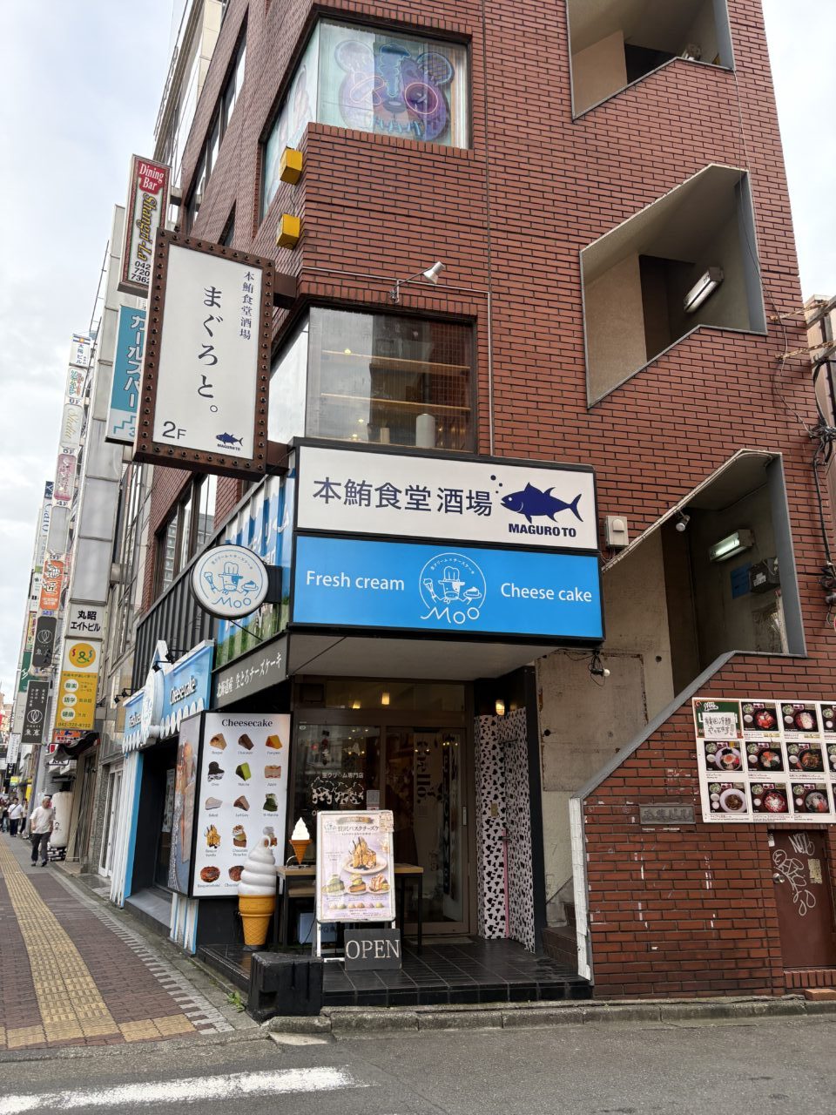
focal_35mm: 26
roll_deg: +1.6
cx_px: 418
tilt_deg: +15.4
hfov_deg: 53.1
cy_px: 558
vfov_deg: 67.3
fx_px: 837
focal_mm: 5.96
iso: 64
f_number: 1.6
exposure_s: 1/756
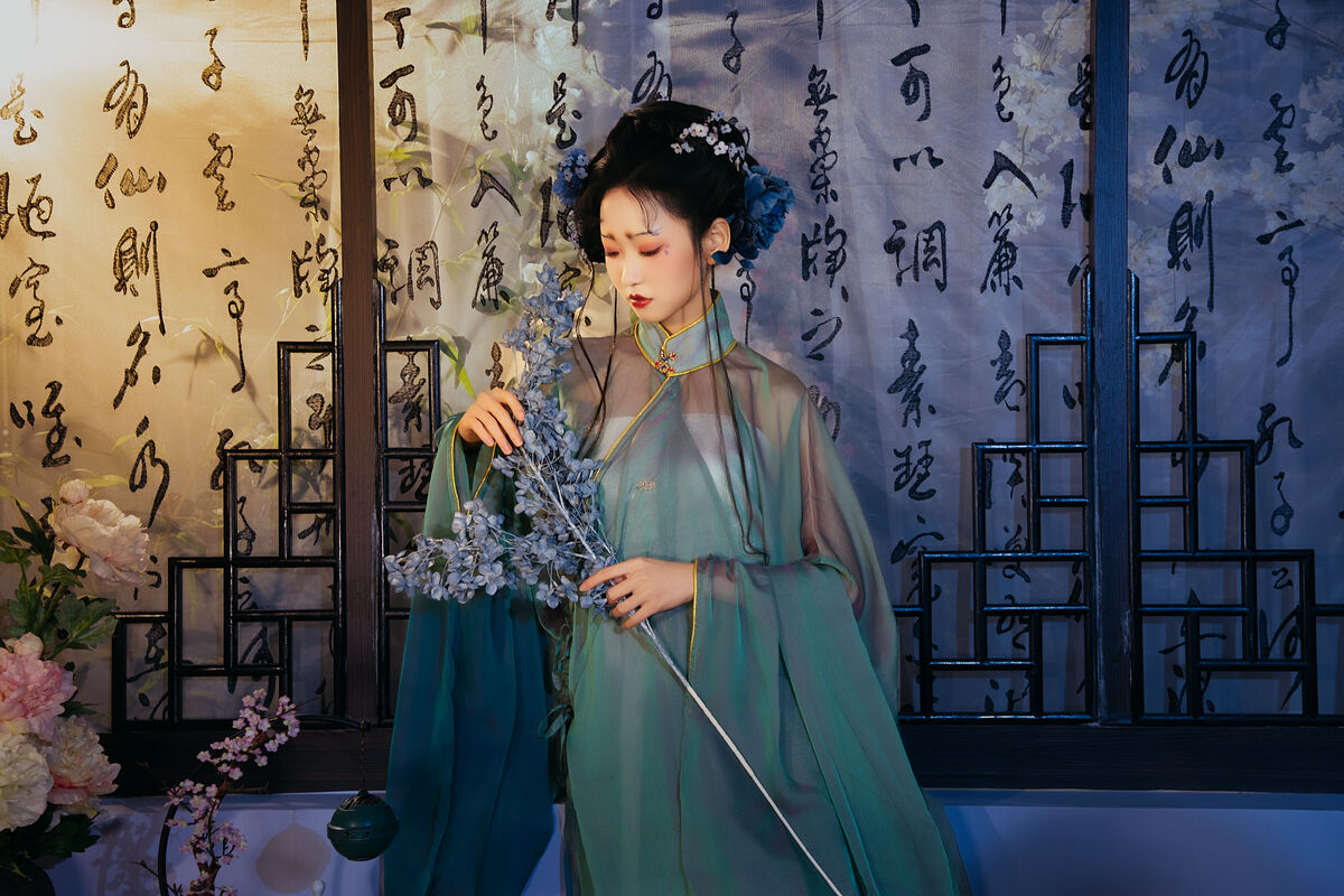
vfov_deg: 27.5
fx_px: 1829
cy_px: 448
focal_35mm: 49
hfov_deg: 40.3
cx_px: 672
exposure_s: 1/125
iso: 640
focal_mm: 50
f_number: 5
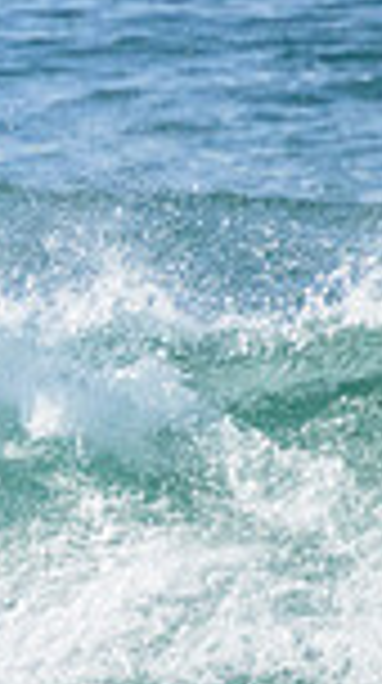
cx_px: -490
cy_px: 533
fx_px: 58026
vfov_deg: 0.7
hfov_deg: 0.4
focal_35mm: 3208
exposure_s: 1/1600
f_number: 11
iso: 3200
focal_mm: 800
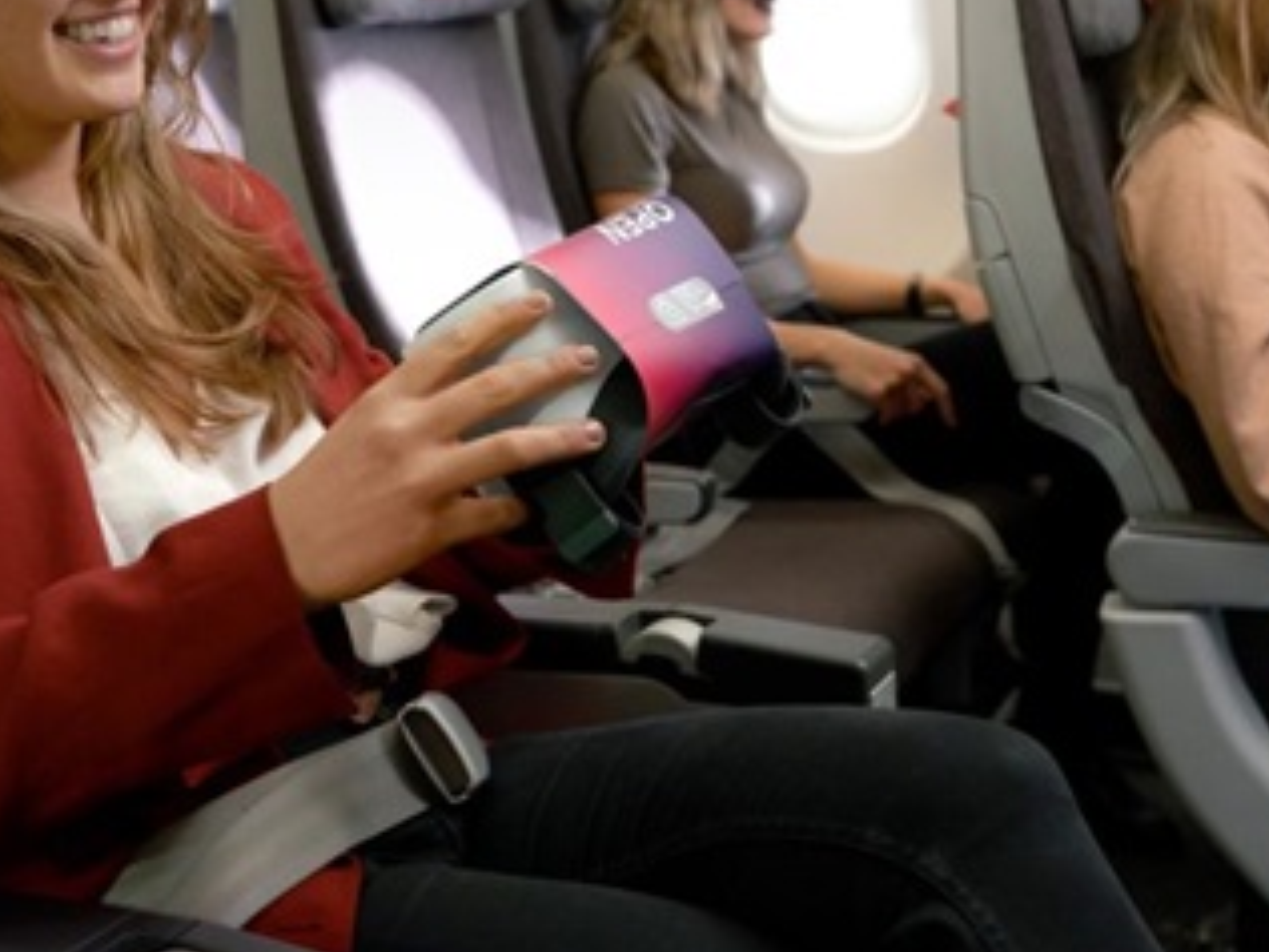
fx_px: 1943
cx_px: 671
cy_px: 249
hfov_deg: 36.2
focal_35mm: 53
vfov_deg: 27.2
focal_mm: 29
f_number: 4.5
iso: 800
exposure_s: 1/80
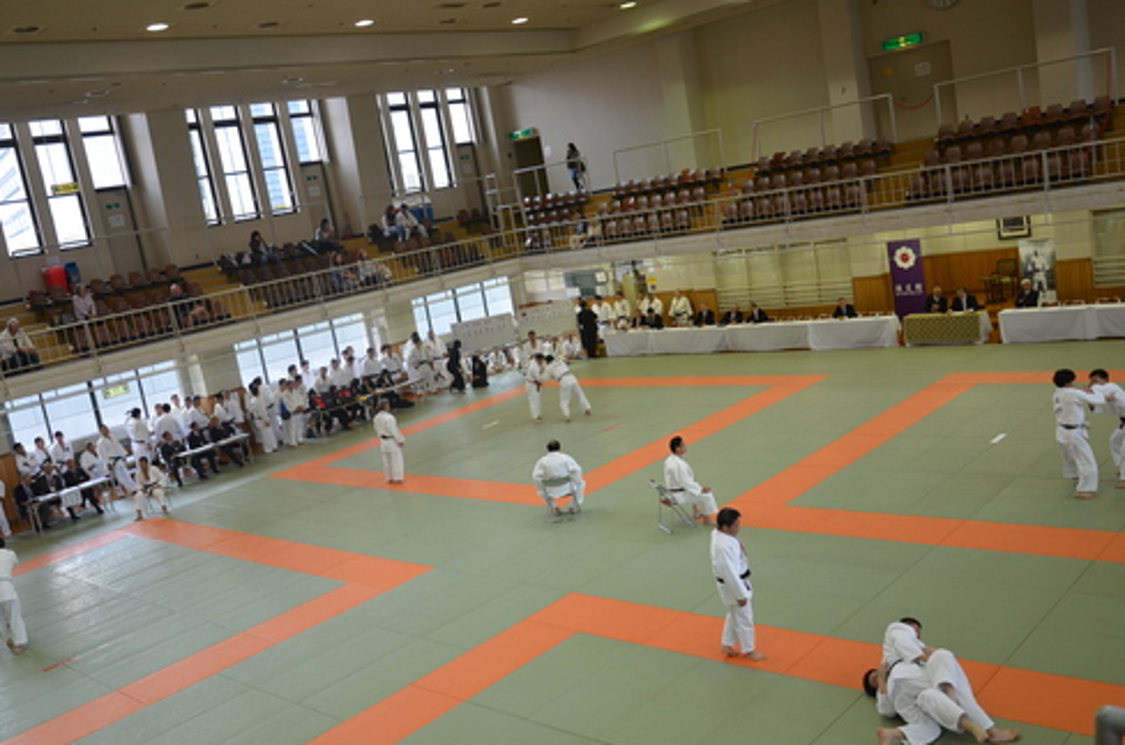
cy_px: 394
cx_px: 546
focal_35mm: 34
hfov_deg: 56.6
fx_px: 1045
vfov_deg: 39.2
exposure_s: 1/80
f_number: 4.5
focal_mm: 21
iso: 400
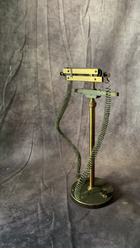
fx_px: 191
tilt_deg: -18.6
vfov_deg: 66.1
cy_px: 125
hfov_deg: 40.0
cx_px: 83
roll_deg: -0.2
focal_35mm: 29
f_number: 1.8
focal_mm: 4.25
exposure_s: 1/30
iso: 640
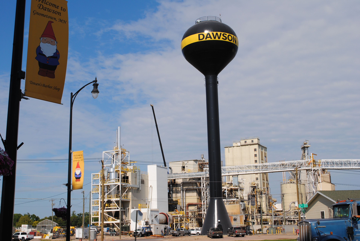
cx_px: 180
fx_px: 511
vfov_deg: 26.6
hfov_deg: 38.8
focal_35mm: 51
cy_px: 120
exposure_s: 1/400
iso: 100
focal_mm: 34
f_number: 10
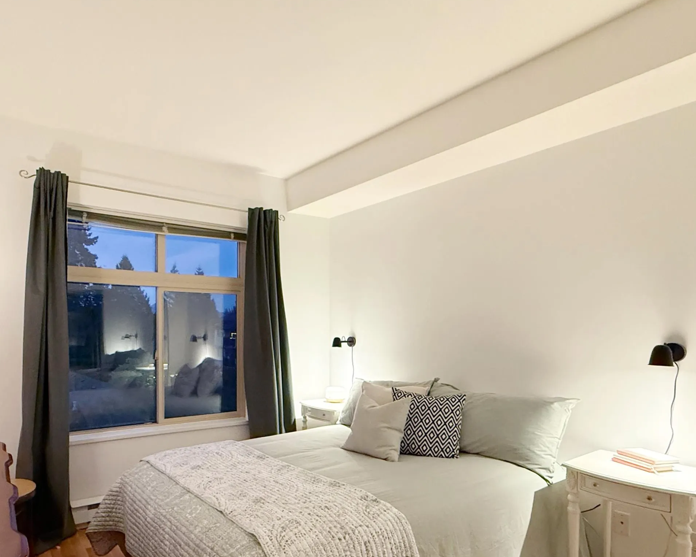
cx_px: 280
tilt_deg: +0.9
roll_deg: -1.4
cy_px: 334
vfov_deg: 62.6
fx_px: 453
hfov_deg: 74.3
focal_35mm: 22
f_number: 2.2
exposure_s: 1/60
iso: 640
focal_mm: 2.22
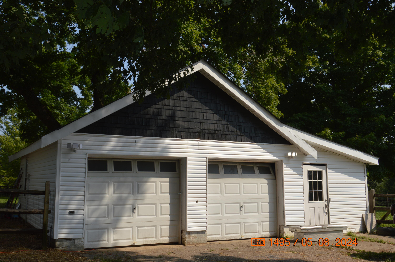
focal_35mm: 39
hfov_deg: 49.6
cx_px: 198
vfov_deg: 34.1
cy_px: 131
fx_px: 427
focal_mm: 26
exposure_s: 1/200
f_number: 11
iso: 100
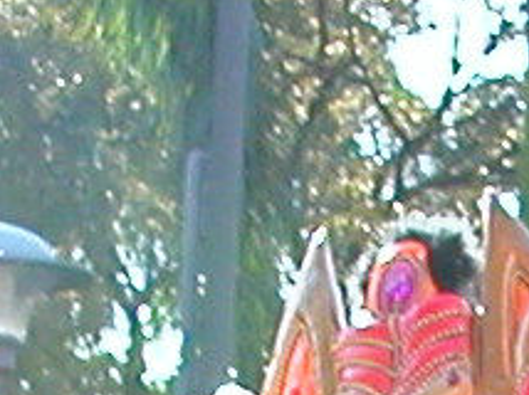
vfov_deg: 5.1
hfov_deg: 7.1
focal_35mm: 277
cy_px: 1099
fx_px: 4228
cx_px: 630
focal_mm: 5.6
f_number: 2.7
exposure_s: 1/245
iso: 100
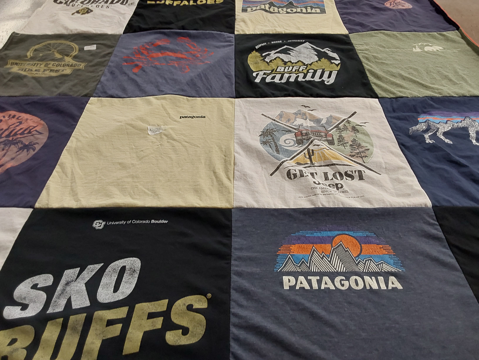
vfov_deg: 49.7
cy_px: 180
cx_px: 240
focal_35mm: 28
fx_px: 387
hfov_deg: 63.4
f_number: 1.9
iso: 80
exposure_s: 1/50
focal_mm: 2.91
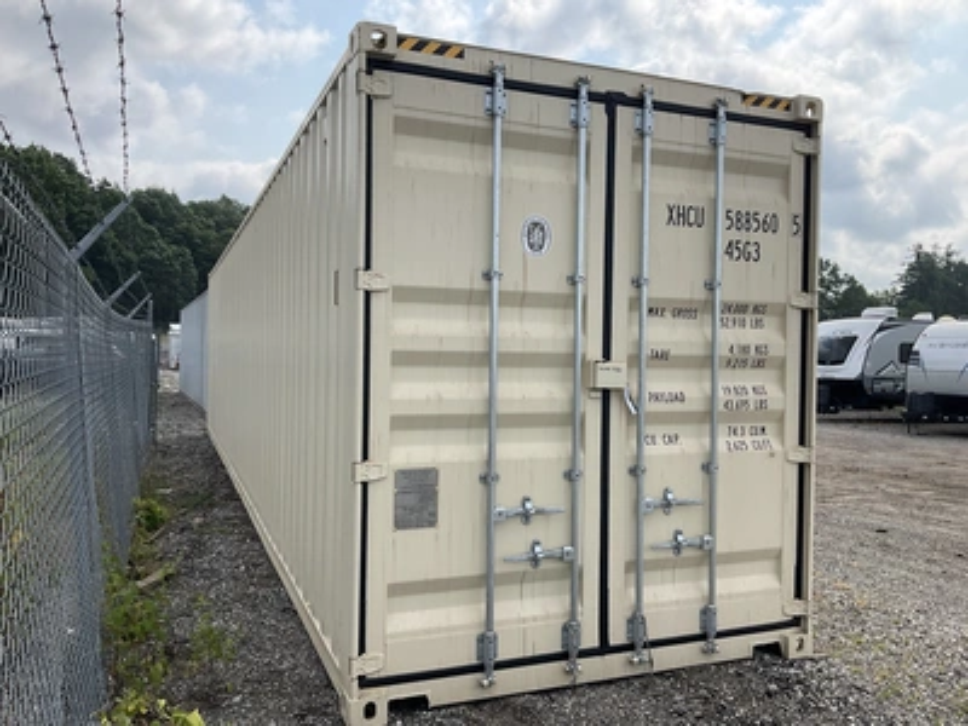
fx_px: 811
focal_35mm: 29
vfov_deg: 48.2
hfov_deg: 61.7
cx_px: 484
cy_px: 363
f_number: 1.8
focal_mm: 3
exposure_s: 1/1534
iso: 25
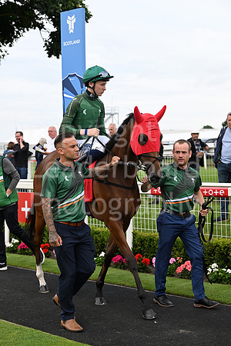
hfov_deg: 19.5
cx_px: 116
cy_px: 173
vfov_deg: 28.8
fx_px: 674
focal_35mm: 70
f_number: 4.5
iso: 800
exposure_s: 1/2000
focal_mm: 70
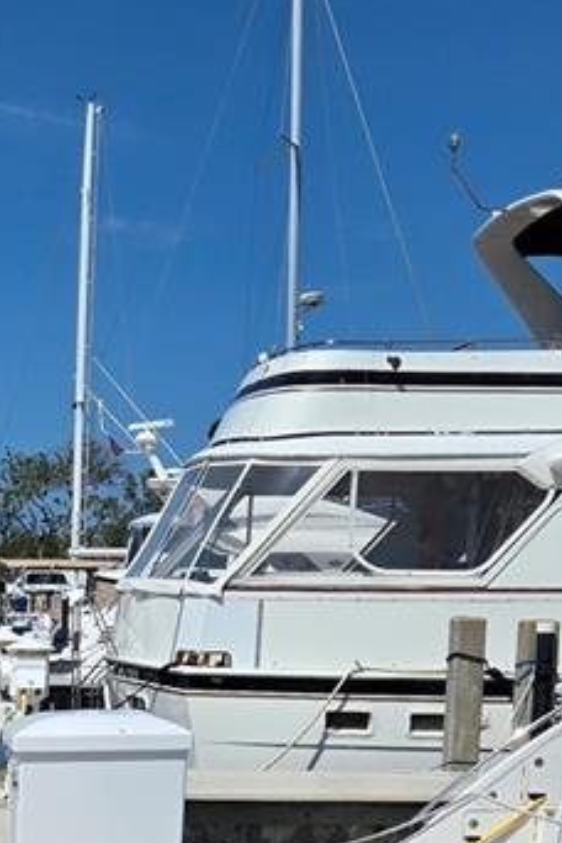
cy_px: 836
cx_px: -136
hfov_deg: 15.6
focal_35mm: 84
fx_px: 1967
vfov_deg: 23.2
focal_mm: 5.4
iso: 25
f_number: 1.8
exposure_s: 1/4883
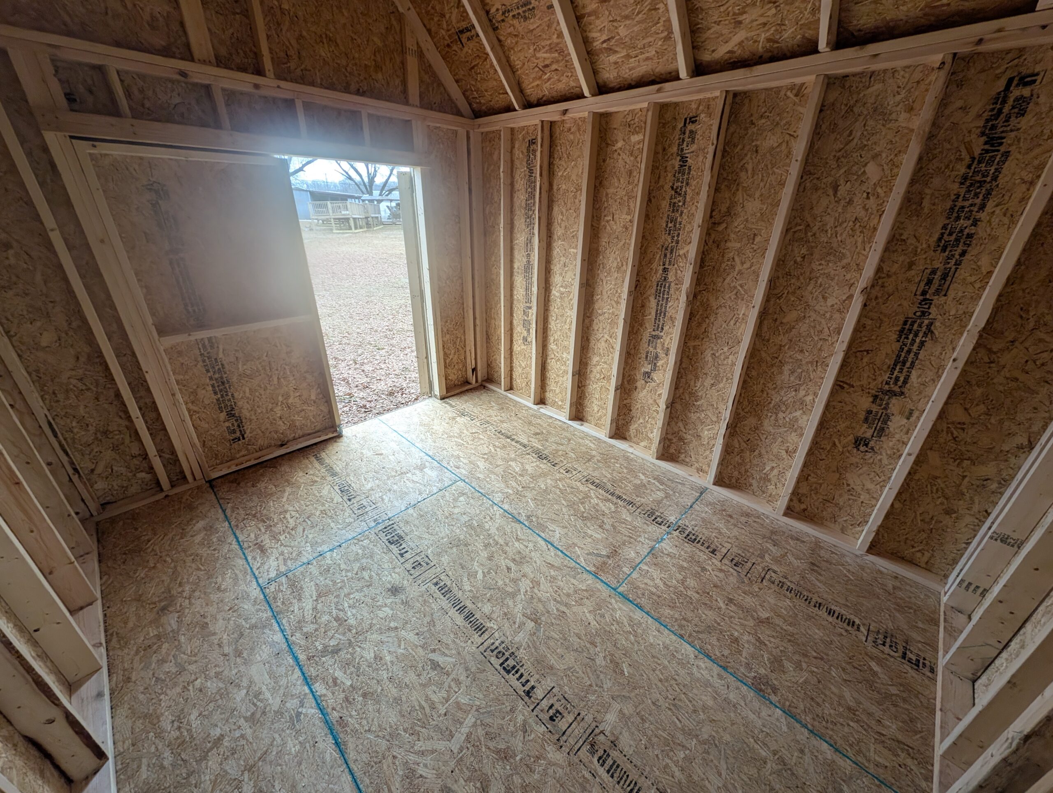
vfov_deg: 94.6
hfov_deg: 110.5
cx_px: 526
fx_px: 366
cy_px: 396
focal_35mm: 12
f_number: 1.95
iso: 53
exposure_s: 1/195
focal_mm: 2.23
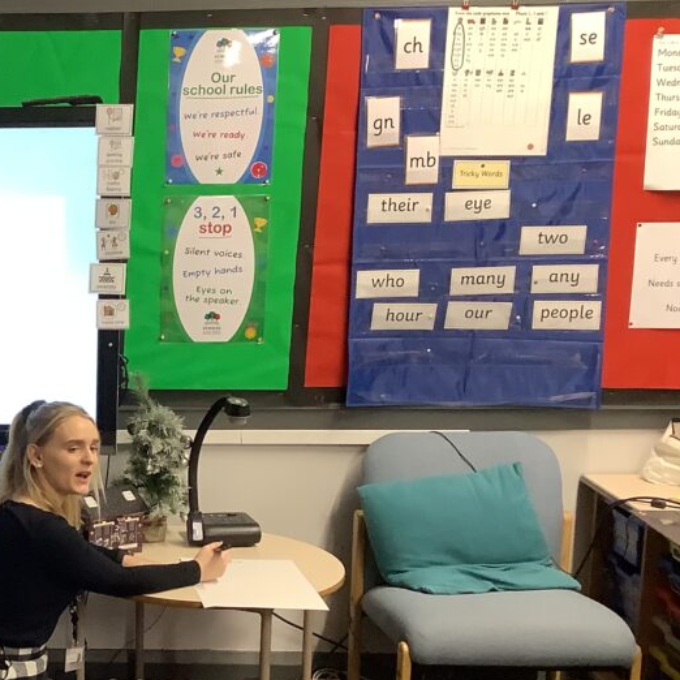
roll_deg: +0.8
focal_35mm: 63
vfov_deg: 27.2
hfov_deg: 25.1
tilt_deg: -11.4
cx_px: -90
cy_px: 429
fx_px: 1400
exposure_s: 1/60
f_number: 2.4
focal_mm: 3.3
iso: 200
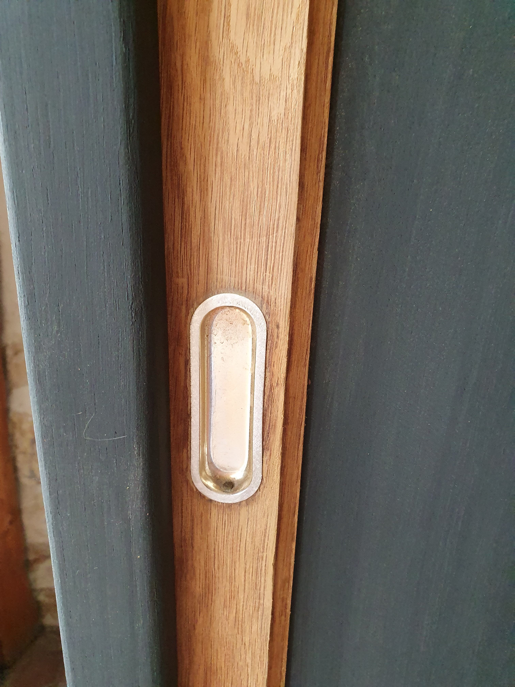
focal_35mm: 26
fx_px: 516
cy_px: 344
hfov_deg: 53.1
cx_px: 258
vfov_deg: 67.3
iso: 640
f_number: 2.4
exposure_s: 1/100
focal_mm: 4.32
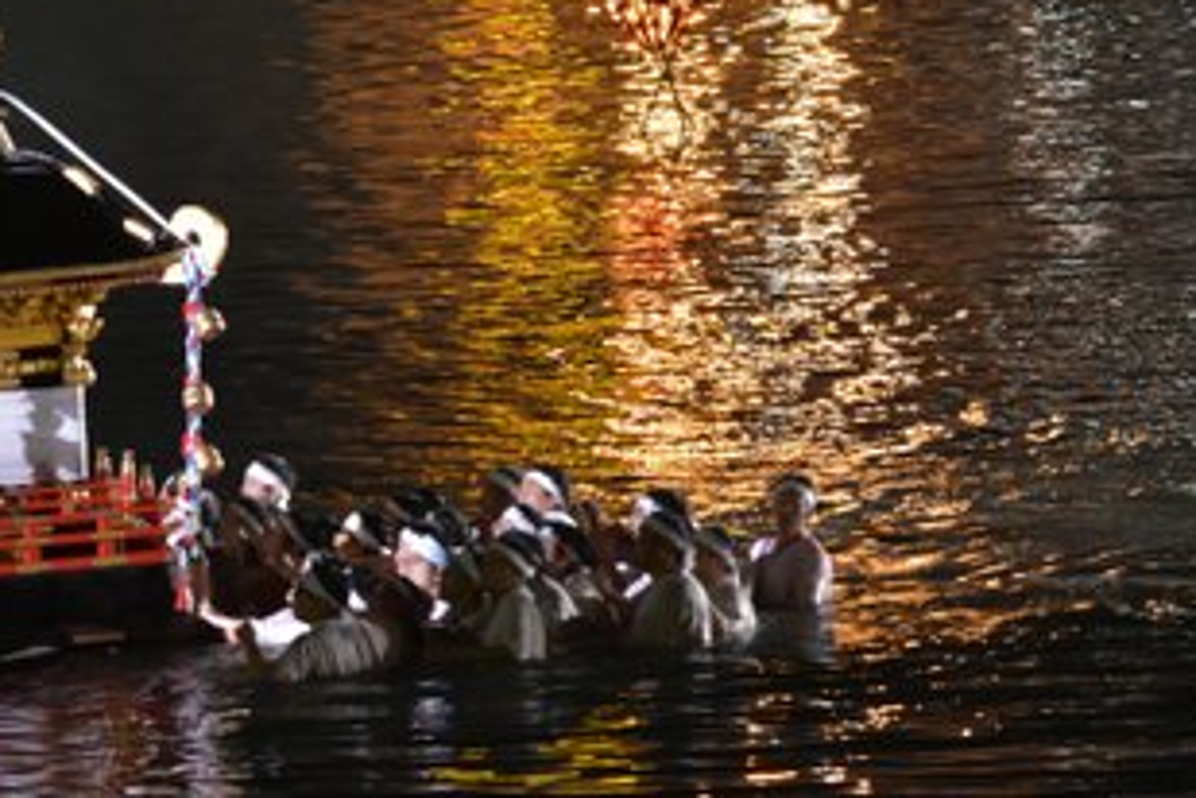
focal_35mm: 481
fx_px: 15980
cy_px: 339
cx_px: 105
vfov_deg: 2.9
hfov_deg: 4.3
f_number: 5
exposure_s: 1/30
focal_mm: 155
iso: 1600
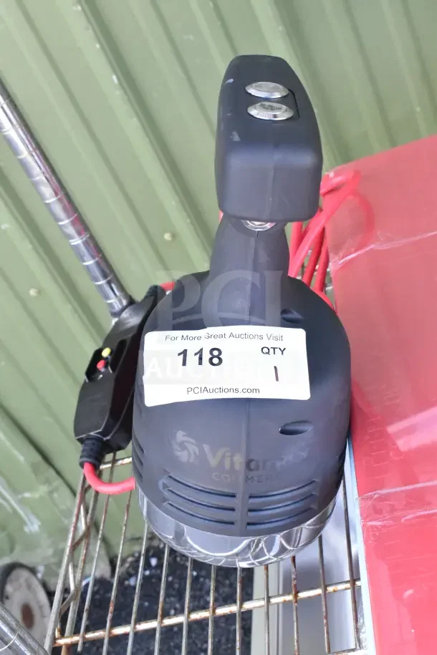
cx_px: 218
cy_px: 328
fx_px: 874
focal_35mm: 48
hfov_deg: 28.1
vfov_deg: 41.1
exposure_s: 1/400
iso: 6400
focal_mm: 32
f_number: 10
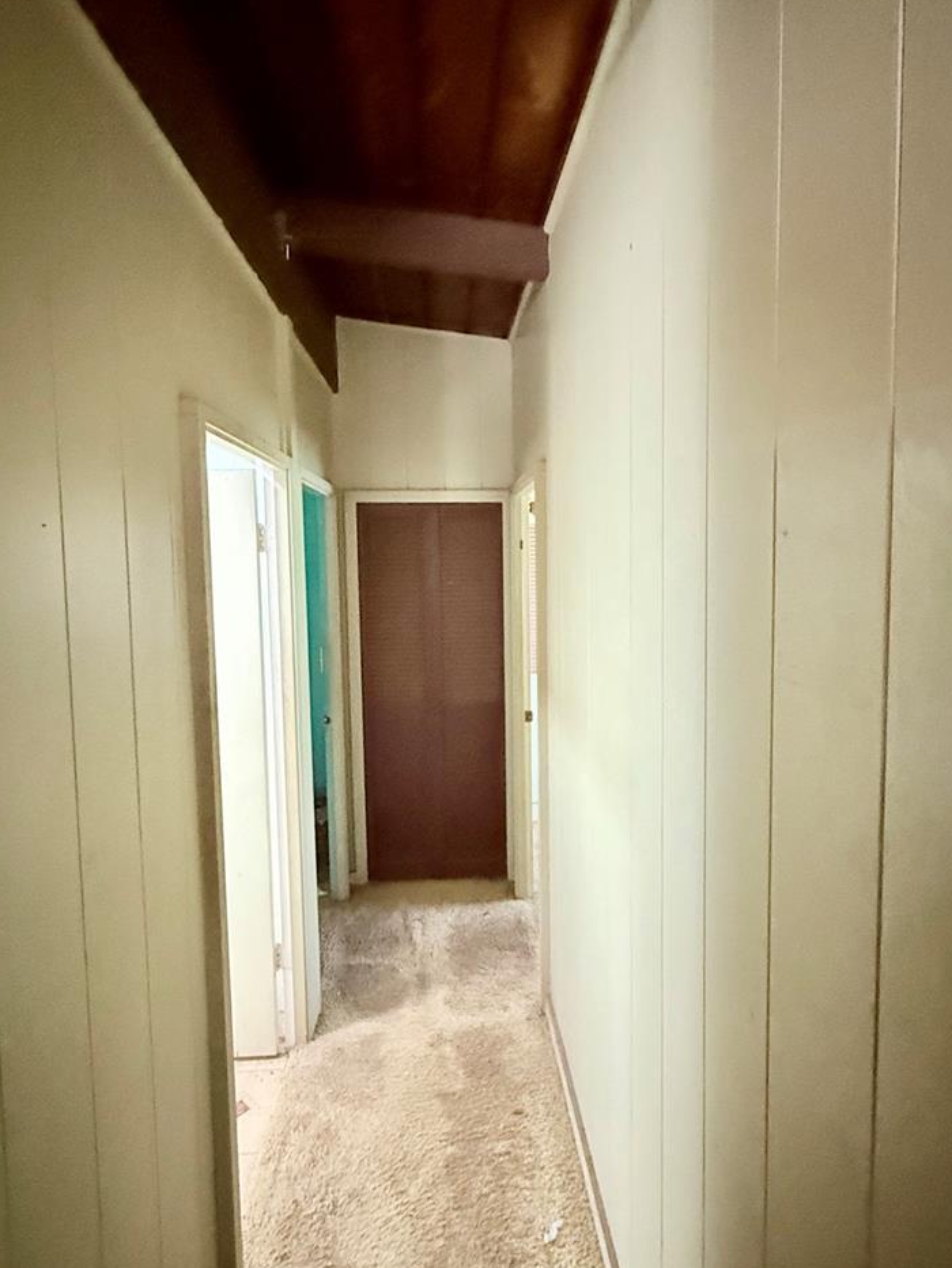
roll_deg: +1.7
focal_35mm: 18
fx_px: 660
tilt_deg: -3.5
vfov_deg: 87.7
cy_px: 599
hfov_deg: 71.6
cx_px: 469
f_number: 2.2
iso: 1250
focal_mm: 2.22
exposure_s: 1/60
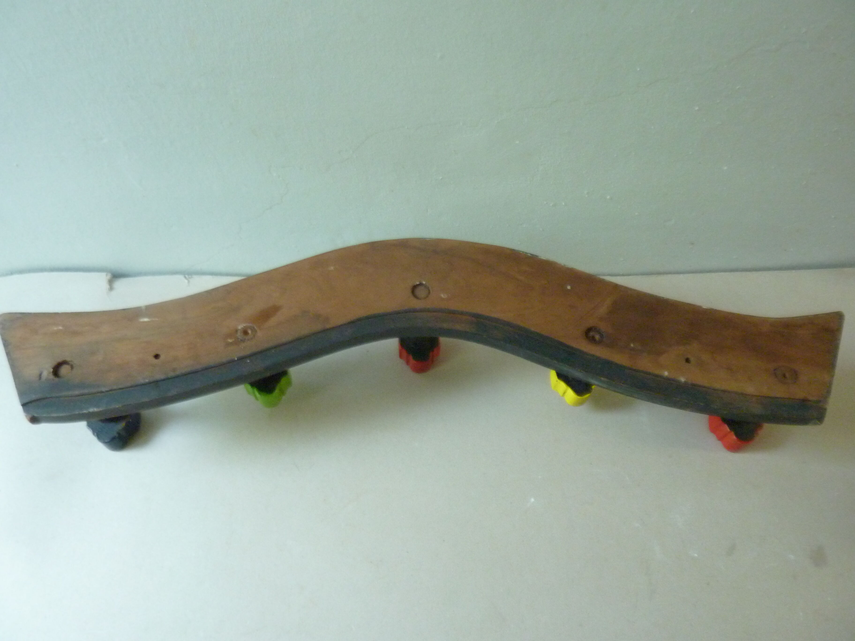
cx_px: 428
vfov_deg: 54.9
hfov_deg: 69.4
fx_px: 617
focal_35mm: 25
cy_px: 320
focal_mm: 4.1
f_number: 3.3
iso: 400
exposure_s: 1/25
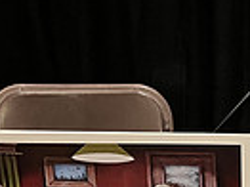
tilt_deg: -34.4
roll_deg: -1.9
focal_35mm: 115
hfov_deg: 16.5
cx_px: 284
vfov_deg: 11.6
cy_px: 373
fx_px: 830
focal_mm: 5.1
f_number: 1.6
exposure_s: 1/60
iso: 125
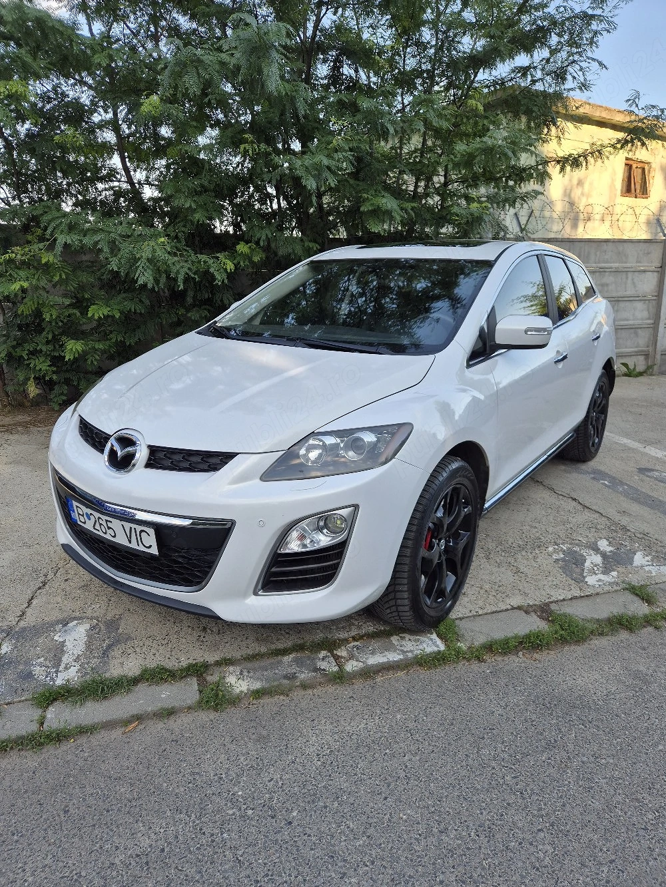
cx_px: 333
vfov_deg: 73.9
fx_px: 590
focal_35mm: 23
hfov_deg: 58.9
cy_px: 444
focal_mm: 5.4
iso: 25
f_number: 1.8
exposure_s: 1/417
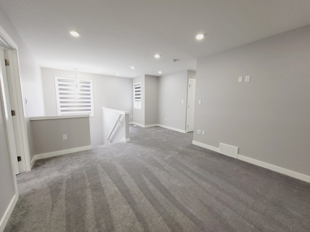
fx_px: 116
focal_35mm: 13
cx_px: 155
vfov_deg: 89.9
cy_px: 116
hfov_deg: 106.2
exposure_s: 1/60
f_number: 2.2
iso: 160
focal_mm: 2.2
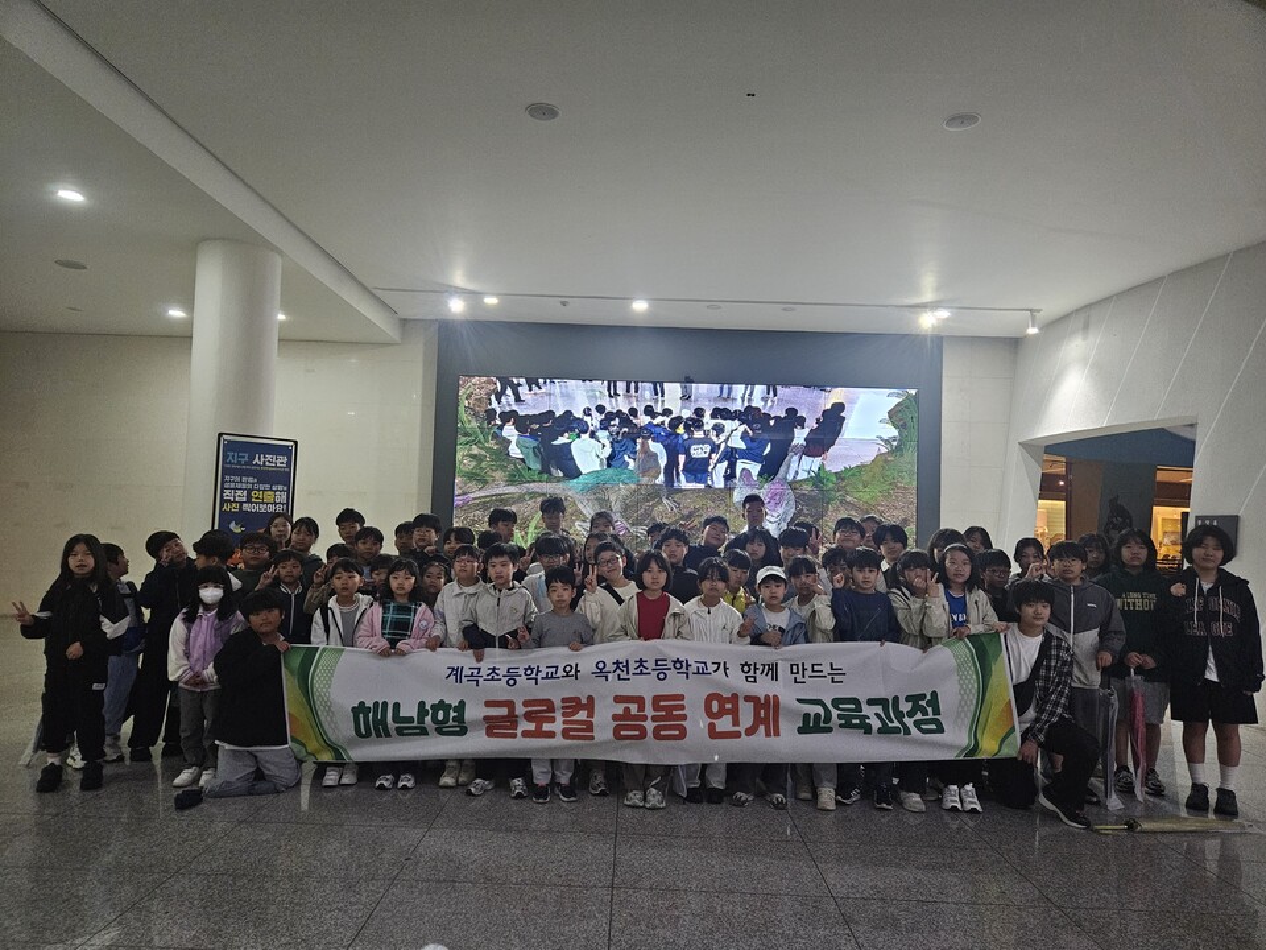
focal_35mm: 23
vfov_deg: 58.9
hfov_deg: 73.9
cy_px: 475
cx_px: 633
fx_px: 841
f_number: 1.8
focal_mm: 5.4
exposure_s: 1/120
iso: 640
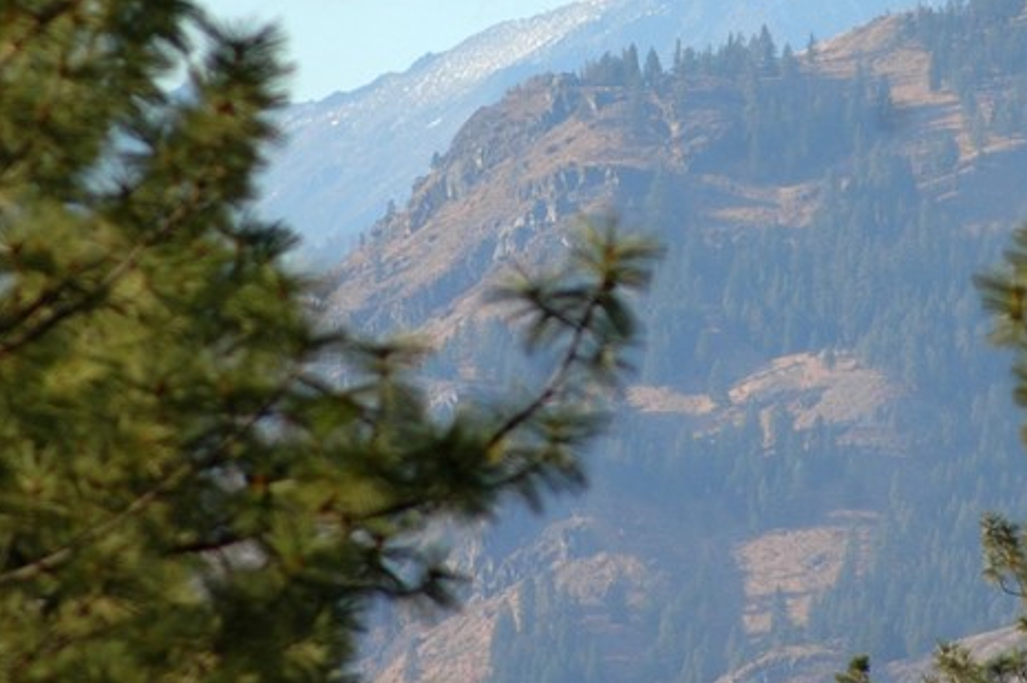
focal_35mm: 946
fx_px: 26958
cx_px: 692
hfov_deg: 2.2
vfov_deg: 1.5
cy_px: 141
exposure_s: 1/640
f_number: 5.6
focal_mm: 270
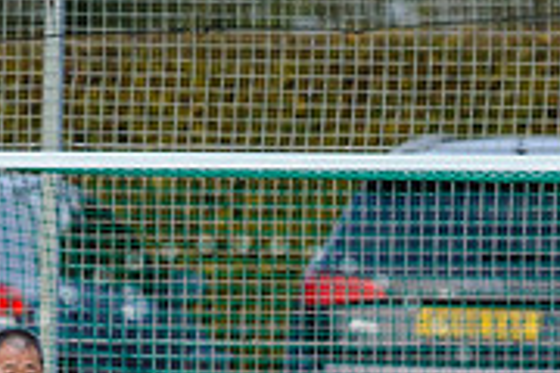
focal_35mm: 2042
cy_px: 758
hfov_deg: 1.0
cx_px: 226
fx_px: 31762
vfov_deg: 0.7
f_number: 4.8
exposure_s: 1/1500
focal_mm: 420
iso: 400
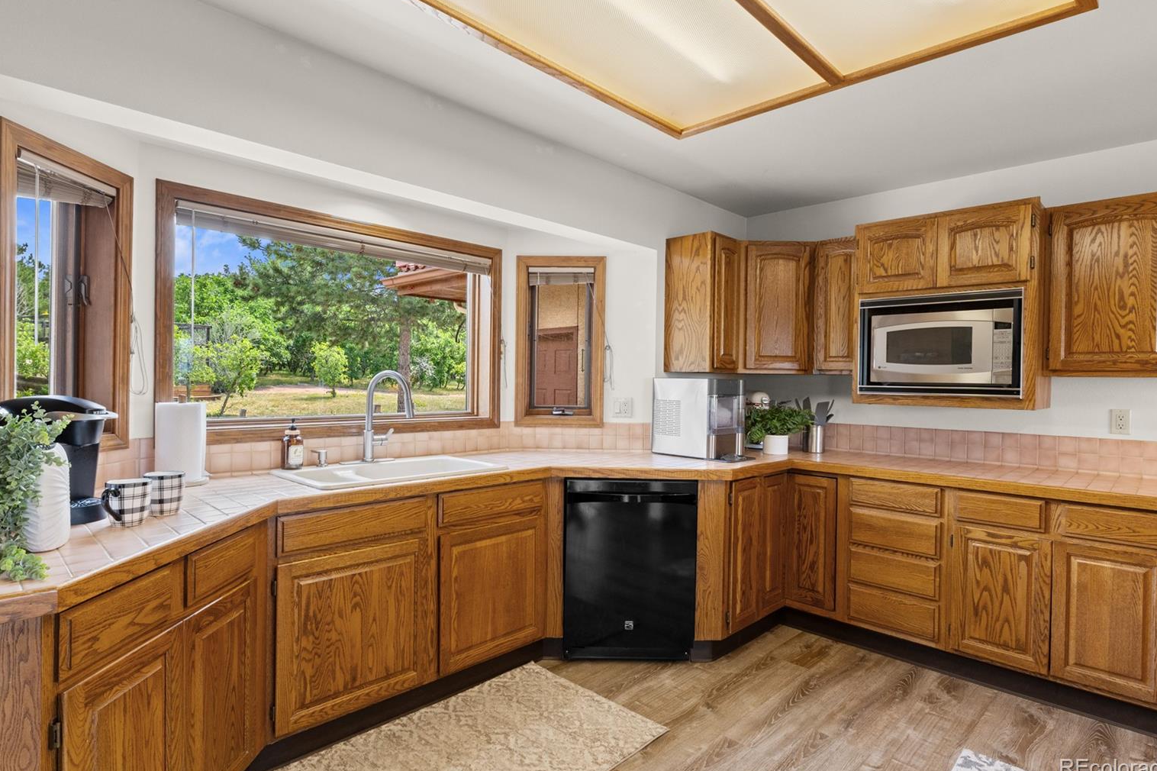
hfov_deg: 86.9
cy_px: 376
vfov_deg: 64.5
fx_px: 610
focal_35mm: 19
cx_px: 572
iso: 400
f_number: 8
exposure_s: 1/10
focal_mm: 12
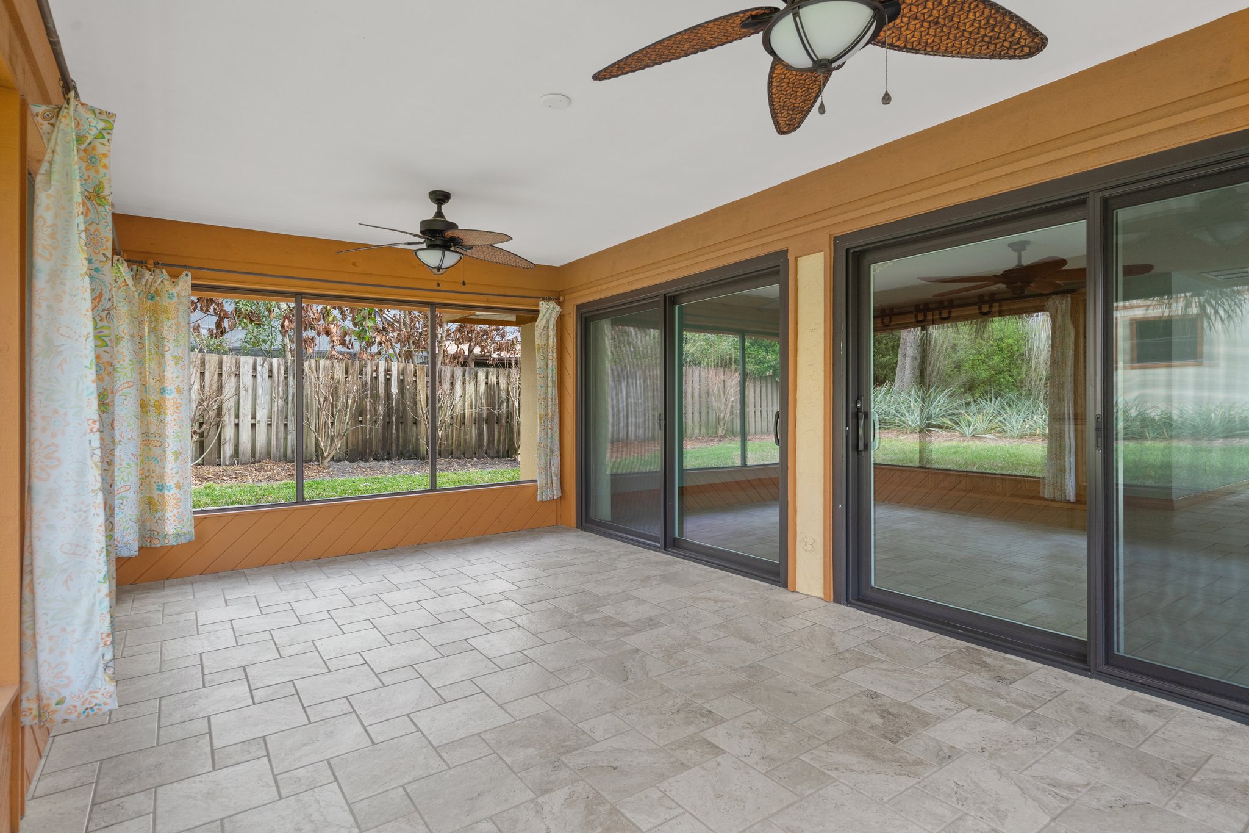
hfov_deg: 90.0
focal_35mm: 18
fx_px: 624
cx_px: 624
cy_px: 416
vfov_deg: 67.4
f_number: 8
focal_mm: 18
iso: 320
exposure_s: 1/15
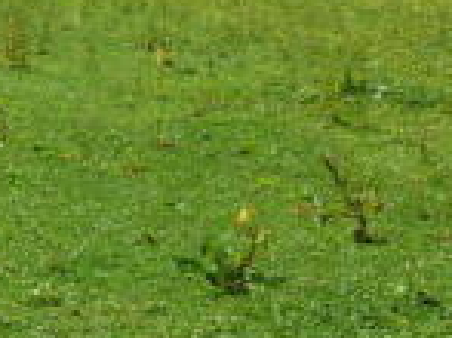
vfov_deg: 15.4
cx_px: -78
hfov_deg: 19.5
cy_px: 38
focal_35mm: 95
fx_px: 1239
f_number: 4
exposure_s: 1/640
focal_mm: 4.3
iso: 100
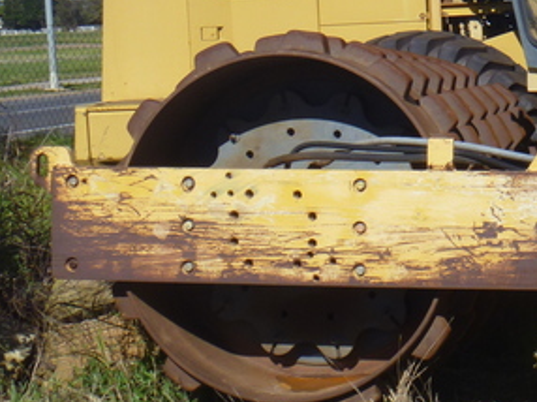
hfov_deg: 18.7
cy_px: 135
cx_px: 683
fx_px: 1519
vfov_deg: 15.0
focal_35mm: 98
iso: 80
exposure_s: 1/320
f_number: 5.6
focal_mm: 6.3
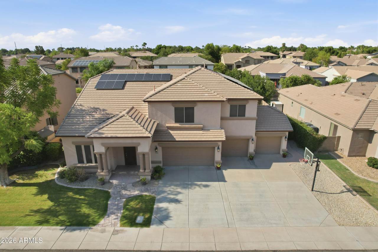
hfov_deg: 78.6
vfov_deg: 57.2
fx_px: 231
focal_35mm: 22
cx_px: 189
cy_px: 126
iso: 110
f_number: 2.8
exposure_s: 1/2000
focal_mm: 8.4
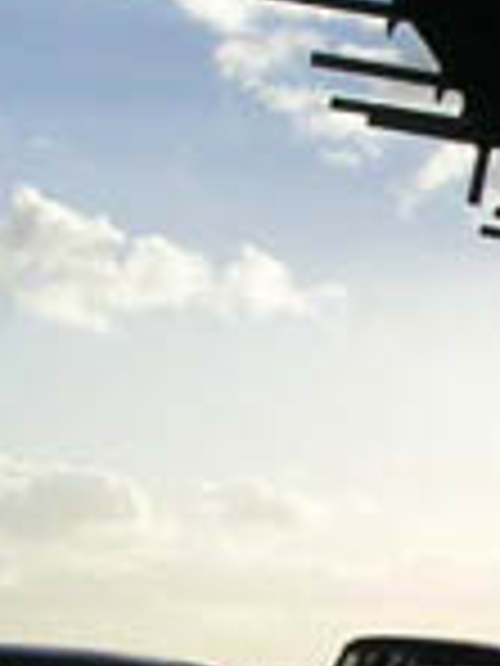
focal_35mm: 162
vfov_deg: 12.1
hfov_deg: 8.7
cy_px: 608
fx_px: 3120
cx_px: 941
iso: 50
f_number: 6.7
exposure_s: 1/350
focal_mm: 5.7
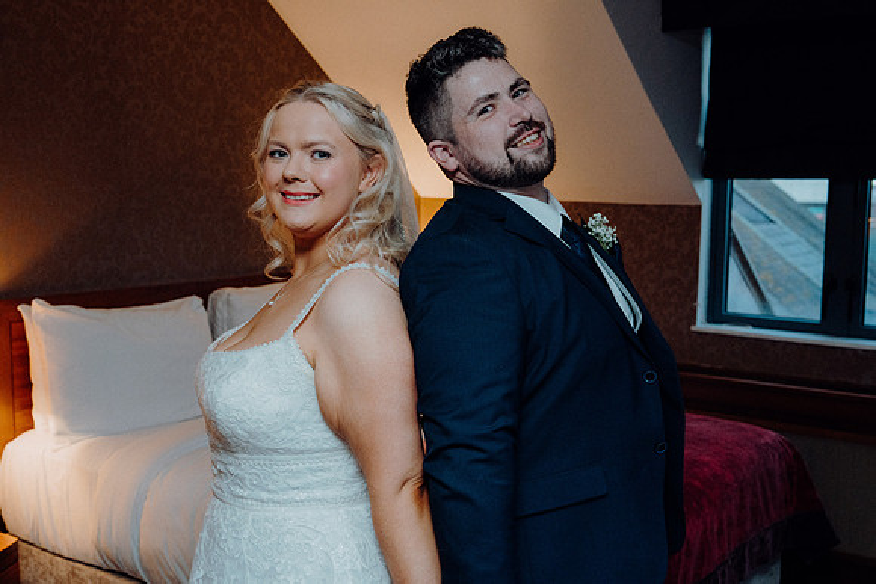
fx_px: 1022
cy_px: 292
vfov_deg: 31.9
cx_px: 438
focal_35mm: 42
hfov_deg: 46.4
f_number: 5
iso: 2500
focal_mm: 42
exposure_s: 1/160
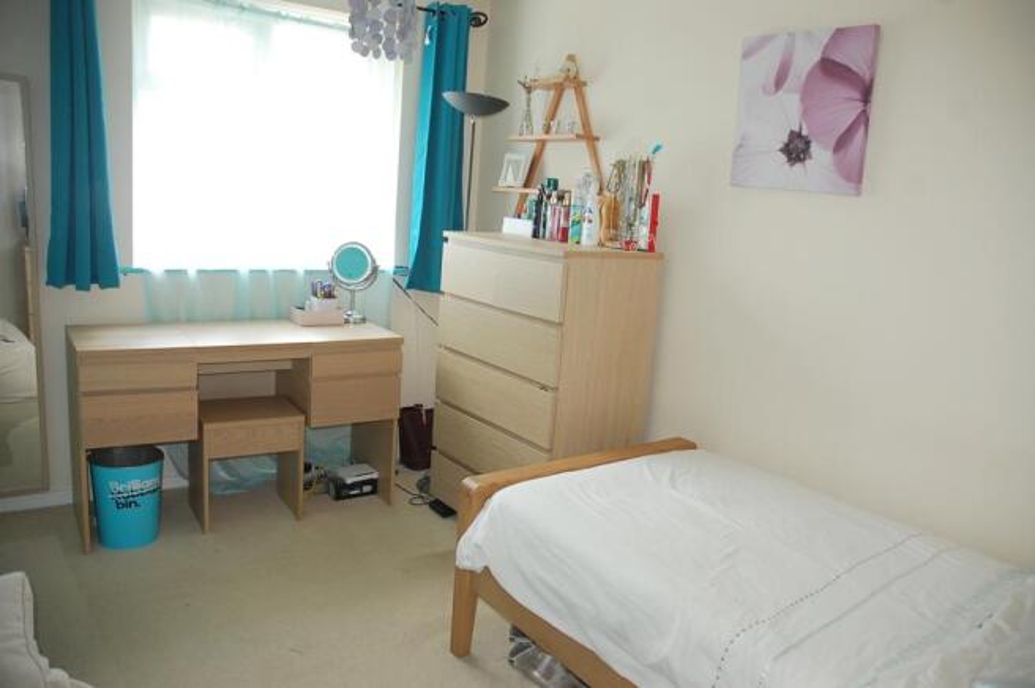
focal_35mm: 27
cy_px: 344
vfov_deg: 47.8
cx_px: 518
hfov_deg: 67.4
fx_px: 775
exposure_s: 1/60
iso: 400
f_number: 3.5
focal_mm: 18
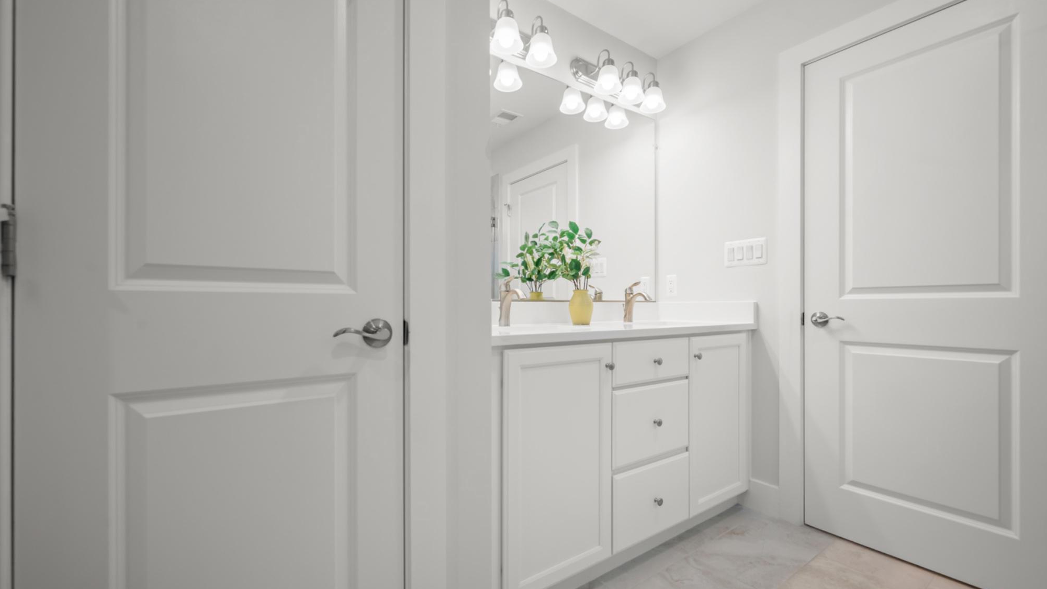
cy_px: 307
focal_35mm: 15
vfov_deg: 70.5
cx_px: 518
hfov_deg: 103.0
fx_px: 416
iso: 200
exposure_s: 1/10
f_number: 8
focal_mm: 14
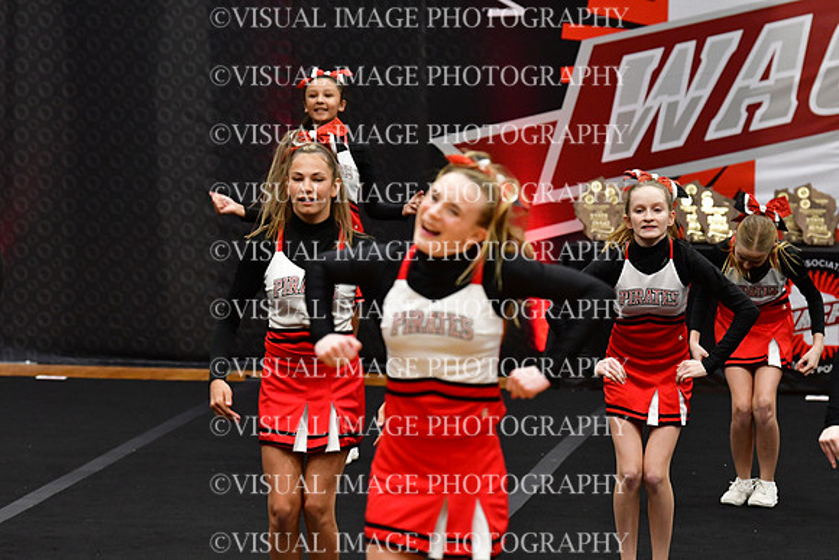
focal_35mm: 210
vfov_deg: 6.5
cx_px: 420
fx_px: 4895
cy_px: 280
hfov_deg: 9.8
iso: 4000
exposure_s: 1/400
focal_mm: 140
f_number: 4
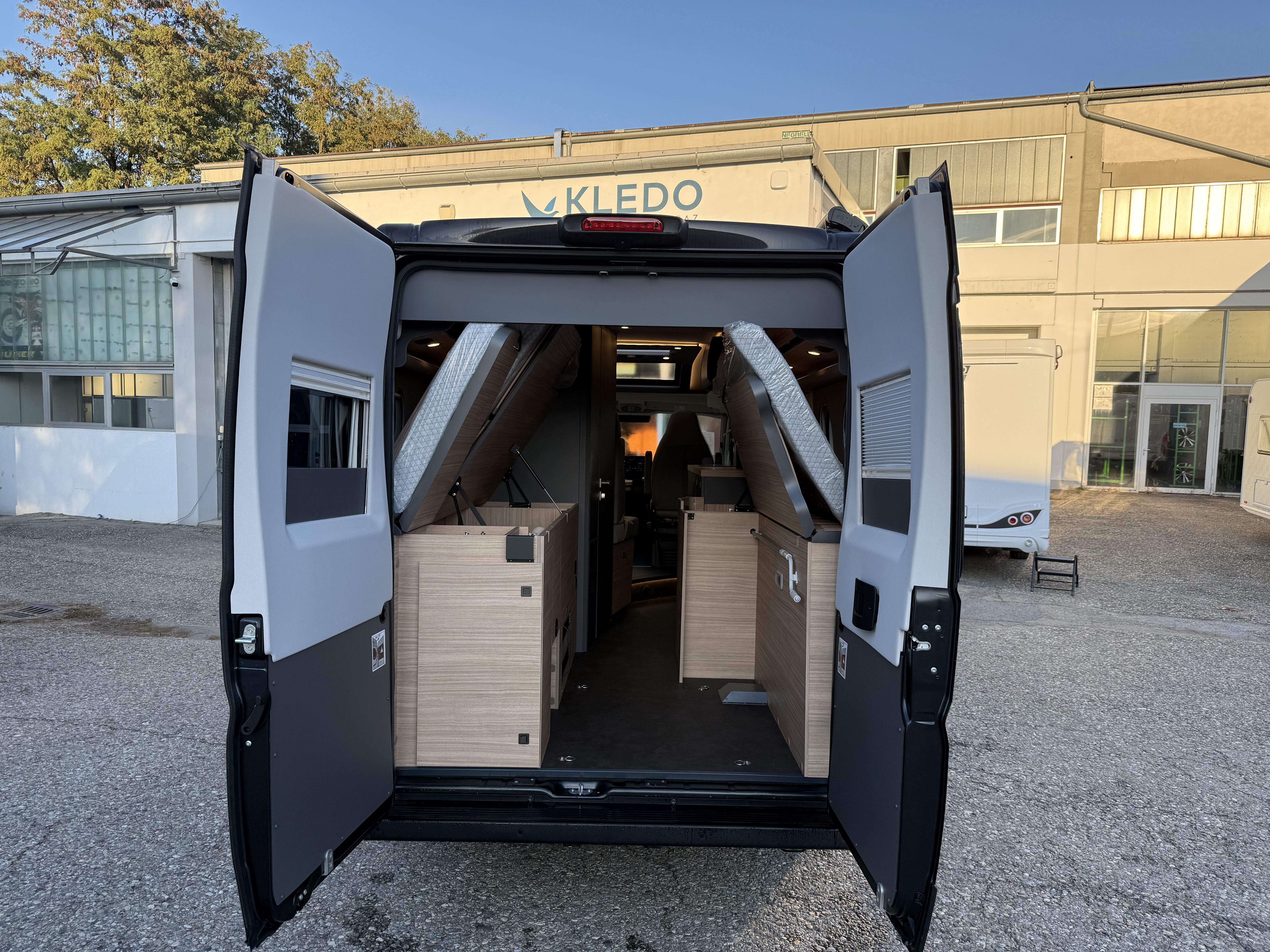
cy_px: 476
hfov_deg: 71.6
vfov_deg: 56.8
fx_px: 881
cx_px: 635
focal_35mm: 24
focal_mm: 6.76
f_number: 1.78
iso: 80
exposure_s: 1/955
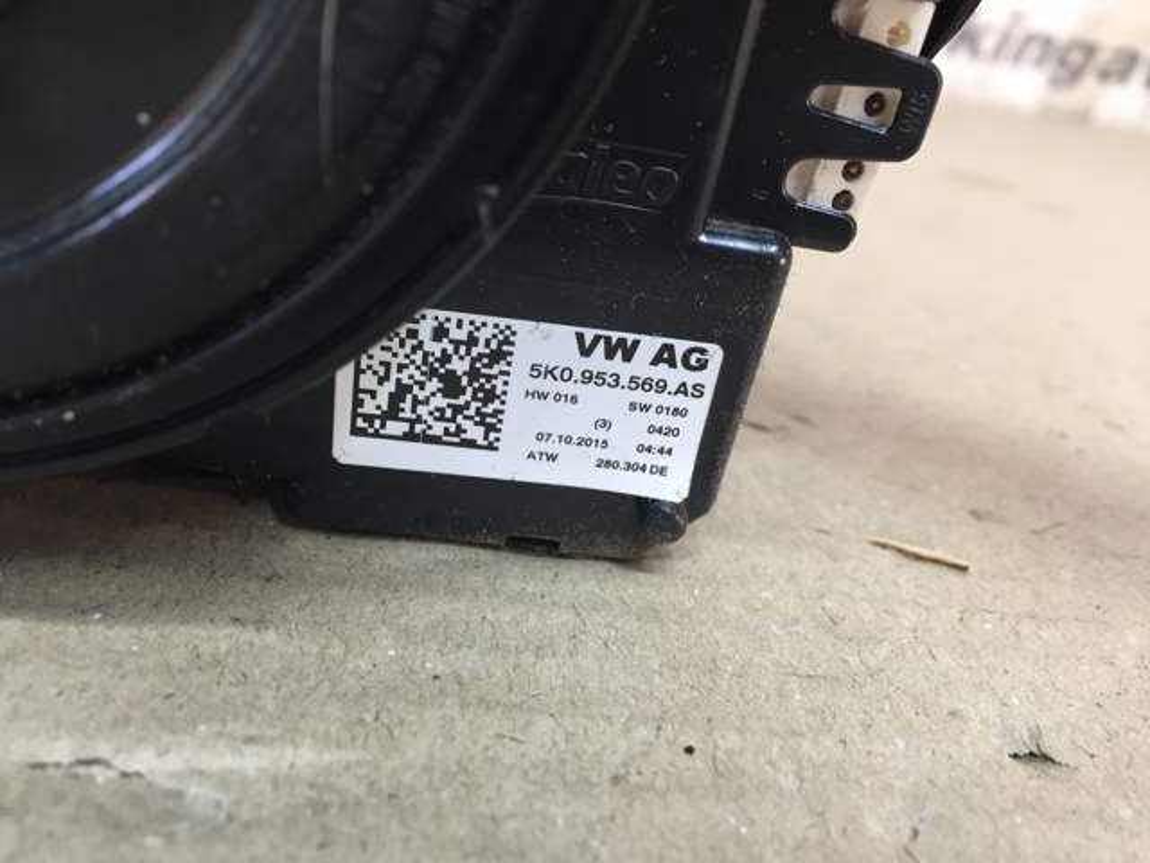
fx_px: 963
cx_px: 575
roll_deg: -9.7
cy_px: 432
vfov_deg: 48.2
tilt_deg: -24.1
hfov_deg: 61.7
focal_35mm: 29
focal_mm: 4.15
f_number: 2.2
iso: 80
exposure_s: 1/33
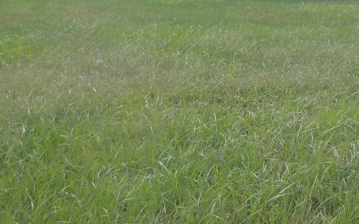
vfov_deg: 15.5
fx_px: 812
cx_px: 220
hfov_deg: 24.9
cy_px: 20
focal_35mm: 83
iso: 100
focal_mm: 5
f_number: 3.7
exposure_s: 1/320
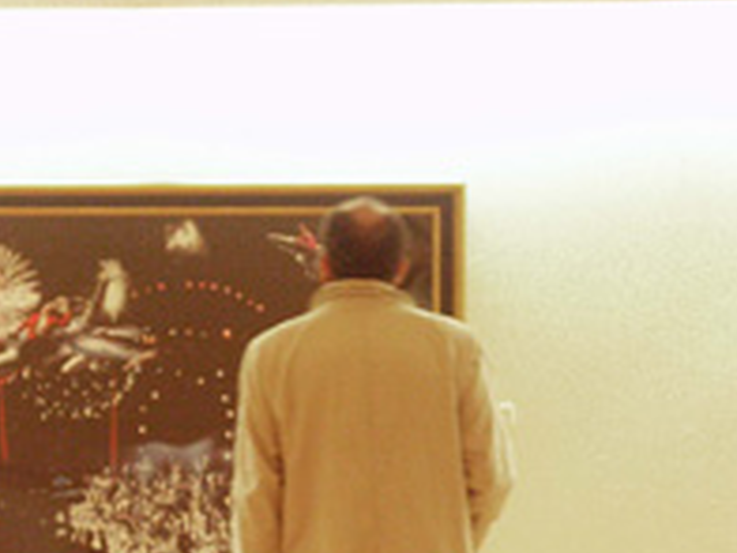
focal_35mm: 225
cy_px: 542
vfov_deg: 6.6
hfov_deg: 8.8
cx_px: 259
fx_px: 4790
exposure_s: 1/25
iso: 800
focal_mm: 28.4
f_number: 3.2
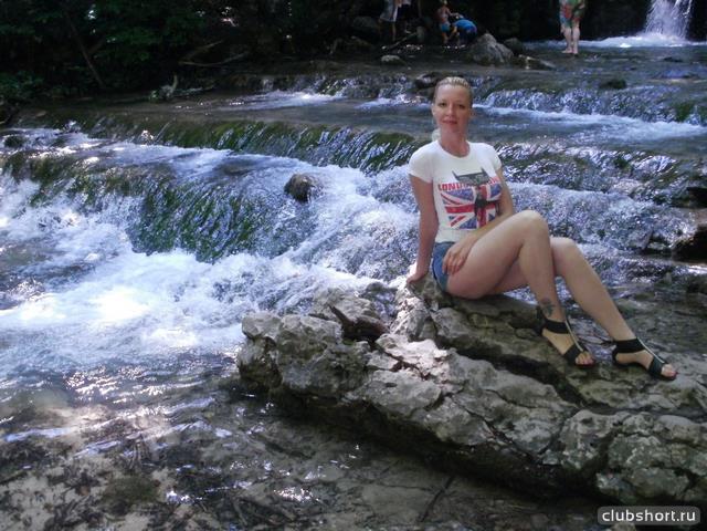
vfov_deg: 39.7
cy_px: 266
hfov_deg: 51.4
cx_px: 354
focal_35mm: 36
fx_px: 735
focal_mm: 6.3
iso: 400
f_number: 3.5
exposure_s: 1/160
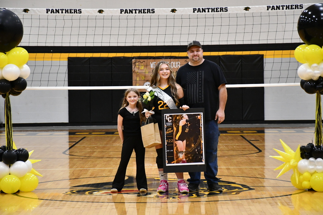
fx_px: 1140
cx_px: 162
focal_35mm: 127
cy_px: 108
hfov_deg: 16.1
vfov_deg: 10.8
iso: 2800
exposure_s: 1/250
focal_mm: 85
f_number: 5.3
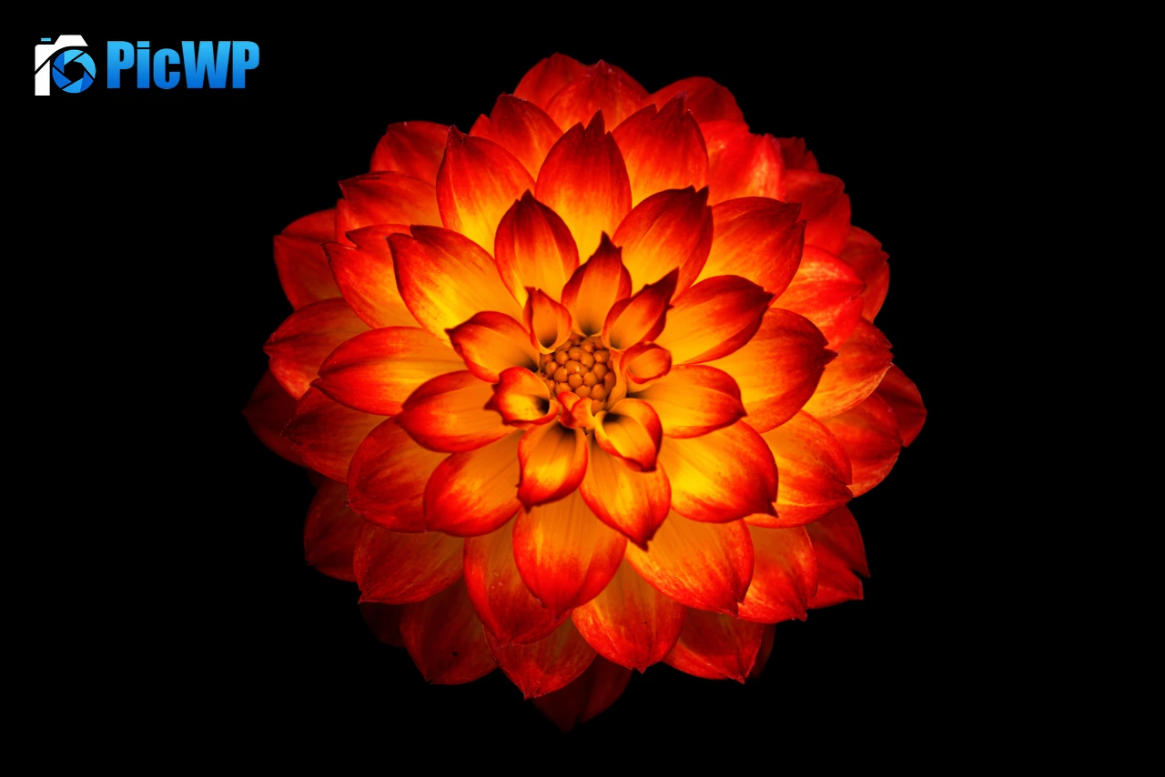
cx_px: 582
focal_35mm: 90
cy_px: 388
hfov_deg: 22.6
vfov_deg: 15.2
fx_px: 2913
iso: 100
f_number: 5.6
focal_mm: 90
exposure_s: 1/160
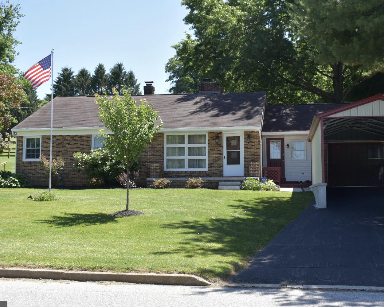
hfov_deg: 40.6
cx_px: 202
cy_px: 153
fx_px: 518
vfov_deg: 33.0
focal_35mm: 46
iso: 100
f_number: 5.6
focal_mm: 25
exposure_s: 1/200
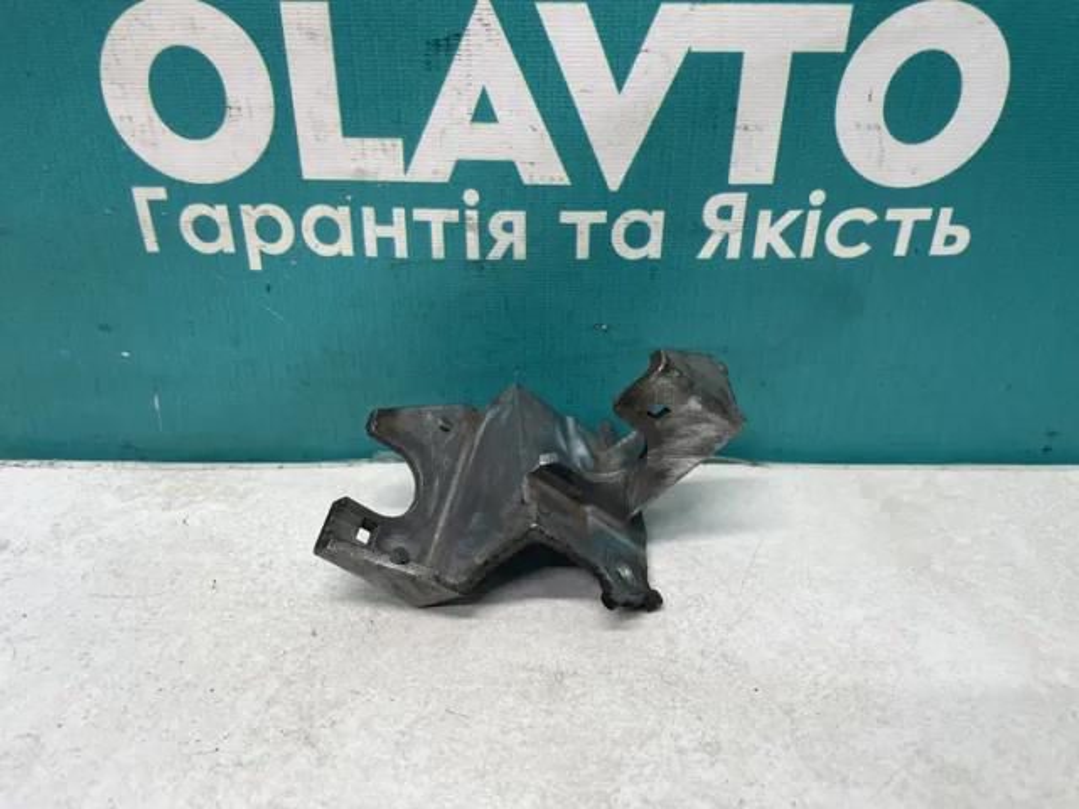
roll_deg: +1.4
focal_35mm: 26
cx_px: 540
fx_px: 810
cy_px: 404
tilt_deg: -28.6
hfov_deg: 67.3
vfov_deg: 53.1
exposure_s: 1/100
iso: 100
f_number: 1.6
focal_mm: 4.2
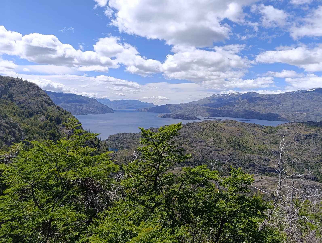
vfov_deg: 59.0
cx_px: 161
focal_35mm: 23
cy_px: 122
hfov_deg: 73.8
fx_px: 214
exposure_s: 1/965
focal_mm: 6.14
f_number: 1.6
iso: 50
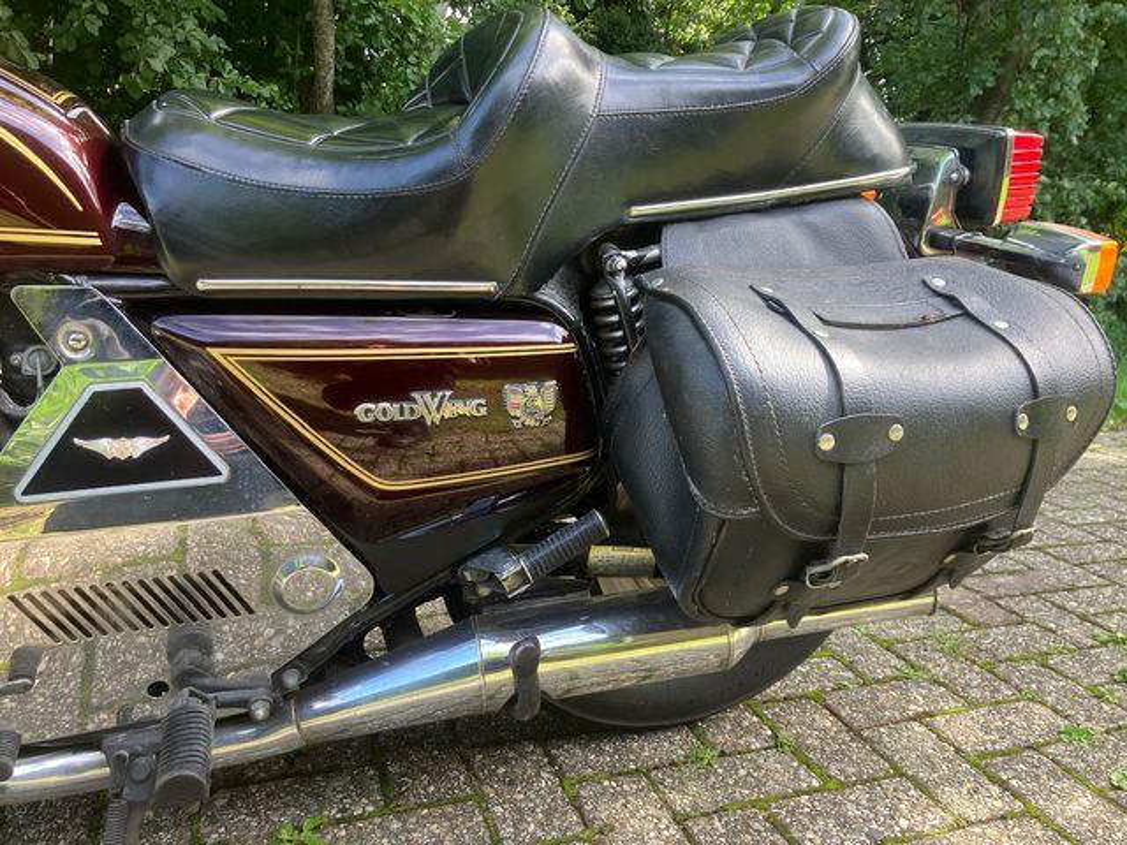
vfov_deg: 49.7
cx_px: 564
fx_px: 912
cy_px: 422
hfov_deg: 63.4
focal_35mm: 28
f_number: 1.8
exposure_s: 1/121
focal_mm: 3.99
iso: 50
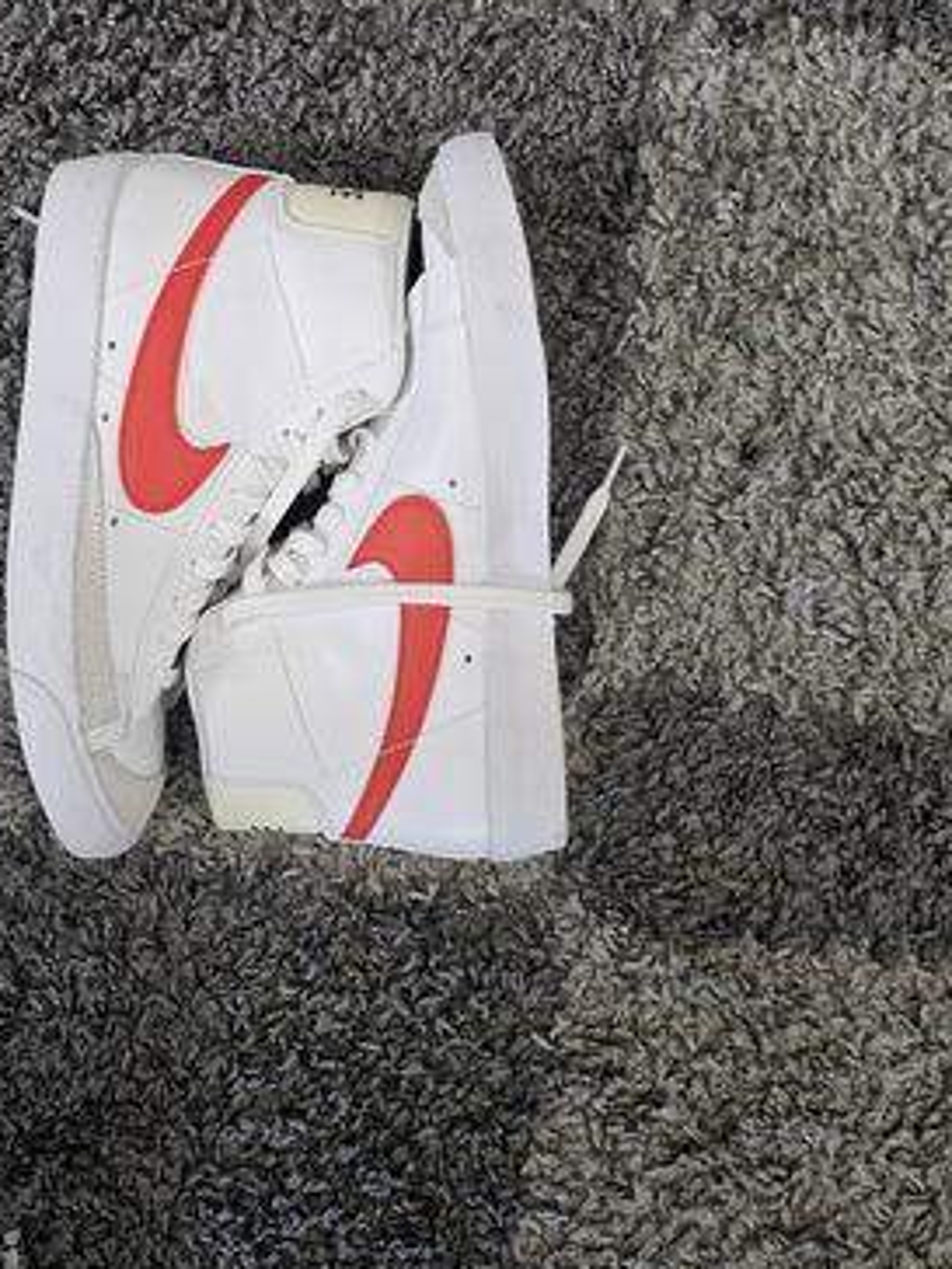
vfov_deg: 55.0
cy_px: 512
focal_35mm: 33
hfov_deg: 42.4
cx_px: 326
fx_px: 1210
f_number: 1.8
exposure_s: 1/100
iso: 640
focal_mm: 5
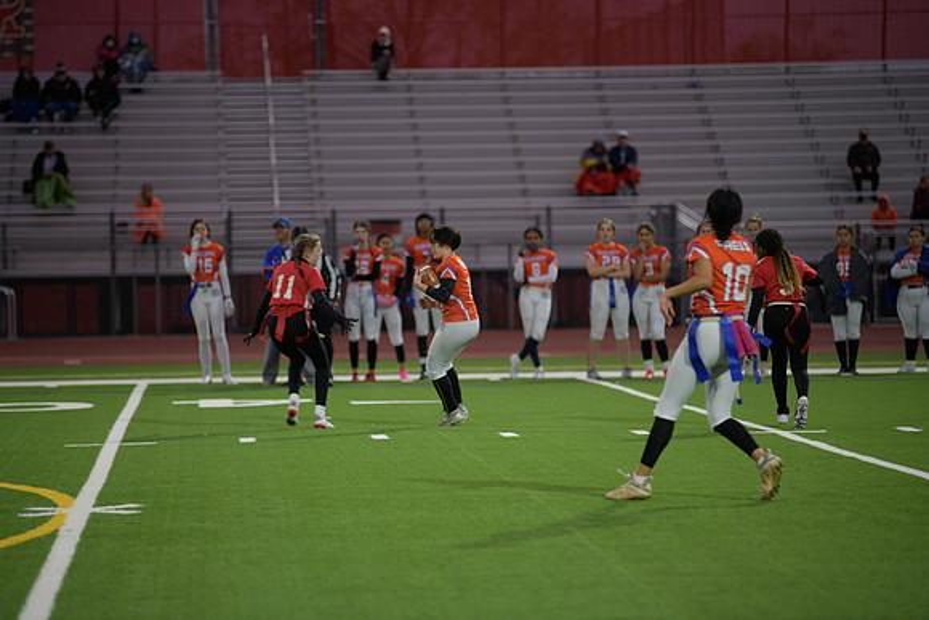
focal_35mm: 170
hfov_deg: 12.1
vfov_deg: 8.1
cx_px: 464
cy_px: 310
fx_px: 4388
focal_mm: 170
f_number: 2.8
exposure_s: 1/200
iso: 500
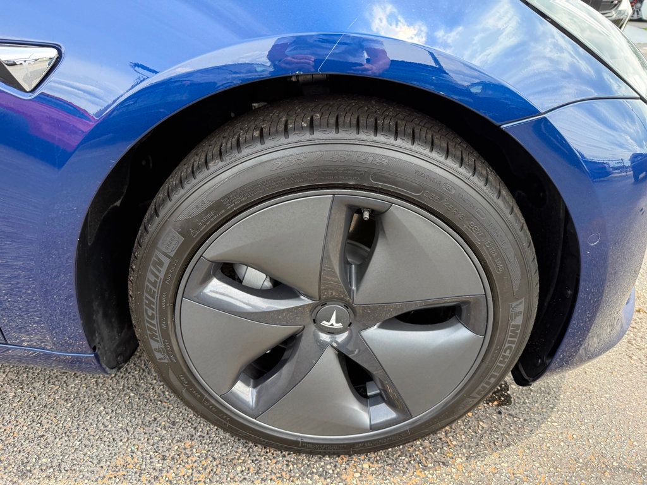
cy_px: 242
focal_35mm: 24
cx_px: 324
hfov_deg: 71.6
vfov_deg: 56.8
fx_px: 449
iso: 100
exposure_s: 1/467
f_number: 1.78
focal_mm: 6.76
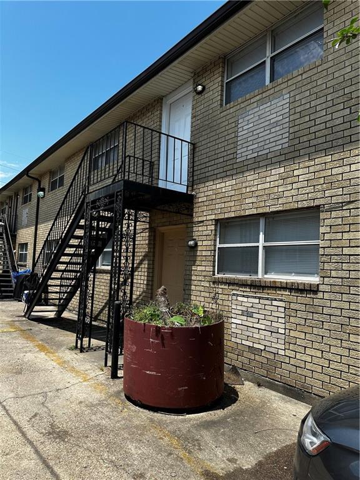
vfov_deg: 71.6
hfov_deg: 56.8
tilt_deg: +2.1
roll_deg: +0.4
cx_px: 180
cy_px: 240
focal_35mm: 24
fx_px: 333
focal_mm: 6.86
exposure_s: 1/3597
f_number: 1.78
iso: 80
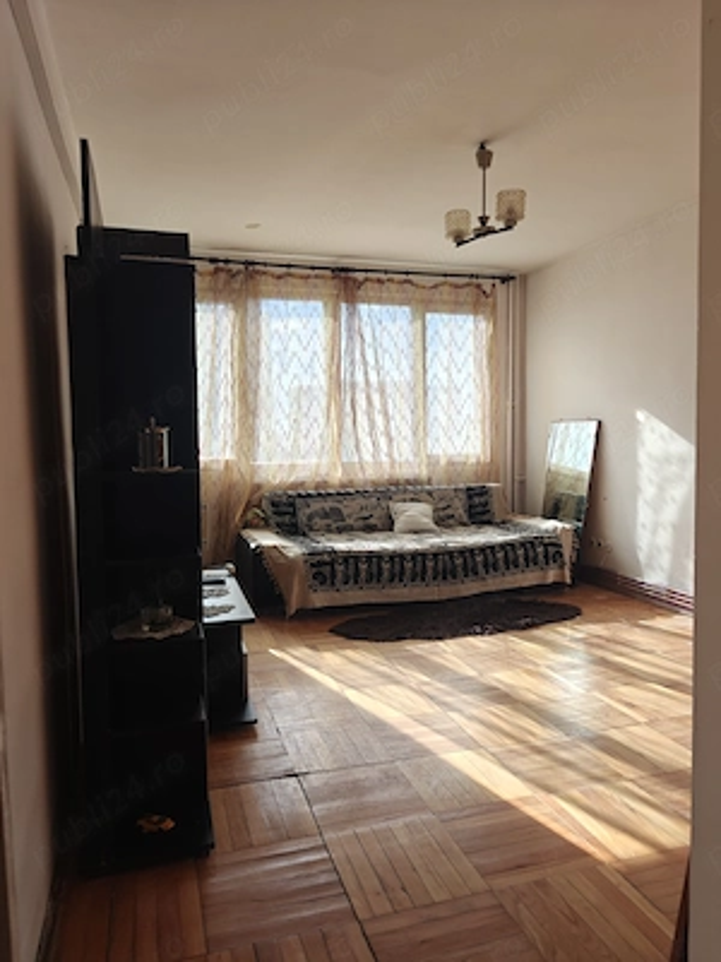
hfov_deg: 58.9
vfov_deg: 73.9
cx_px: 360
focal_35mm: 23
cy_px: 481
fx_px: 639
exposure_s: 1/100
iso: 250
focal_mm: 6.06
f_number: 1.6
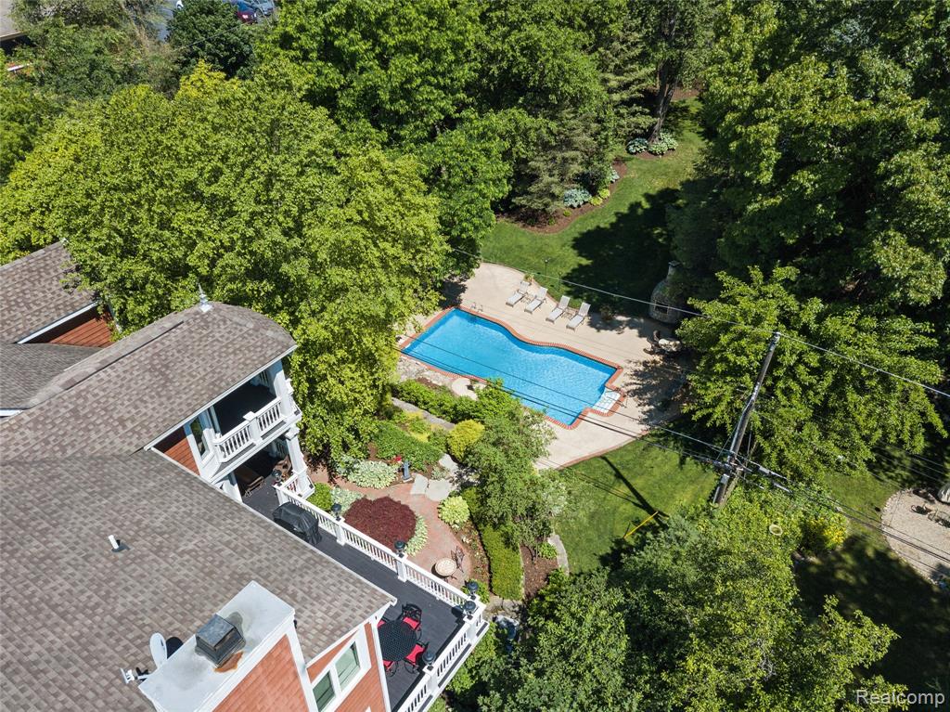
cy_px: 356
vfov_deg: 53.0
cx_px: 475
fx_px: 713
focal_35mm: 26
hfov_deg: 67.3
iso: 100
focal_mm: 4.7
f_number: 2.2
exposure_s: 1/1200
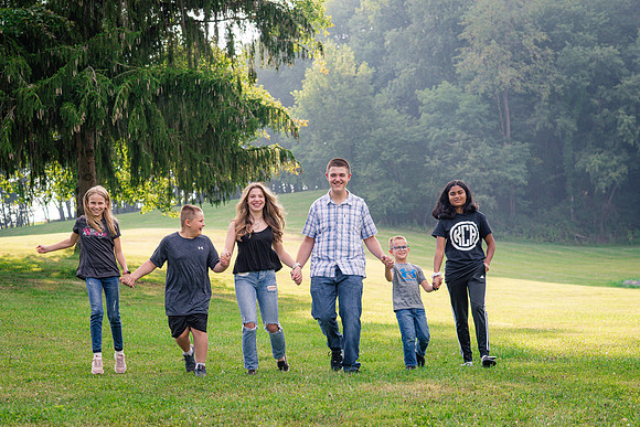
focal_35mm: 85
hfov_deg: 23.9
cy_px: 214
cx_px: 320
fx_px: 1511
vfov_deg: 16.1
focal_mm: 85
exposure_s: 1/500
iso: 400
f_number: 5
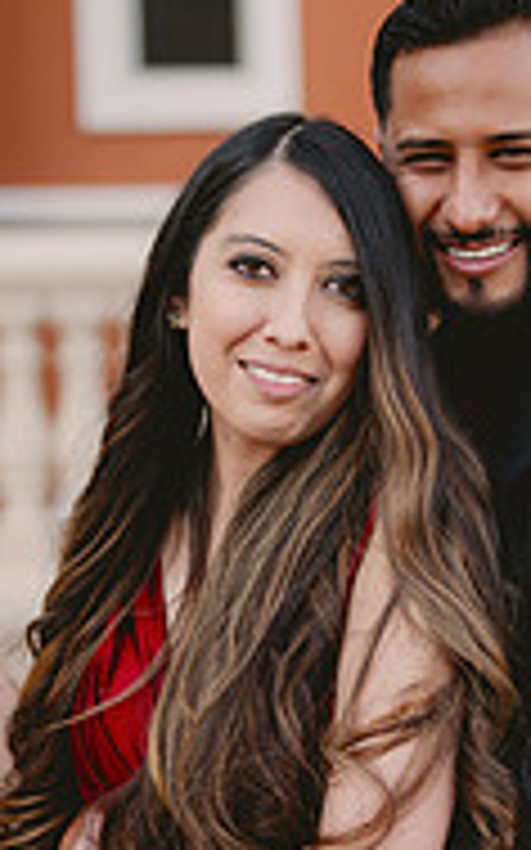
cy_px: 594
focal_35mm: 121
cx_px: 448
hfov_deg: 10.8
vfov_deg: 17.2
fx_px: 2804
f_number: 2
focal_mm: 50
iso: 640
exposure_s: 1/2000
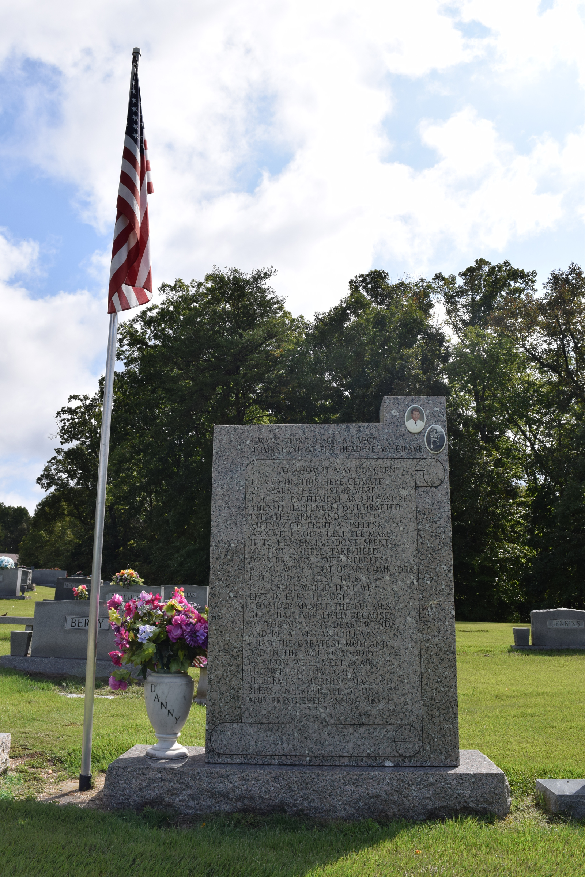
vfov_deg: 67.4
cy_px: 438
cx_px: 292
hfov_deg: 47.9
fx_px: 658
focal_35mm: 27
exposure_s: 1/400
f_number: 10
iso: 200
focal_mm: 18
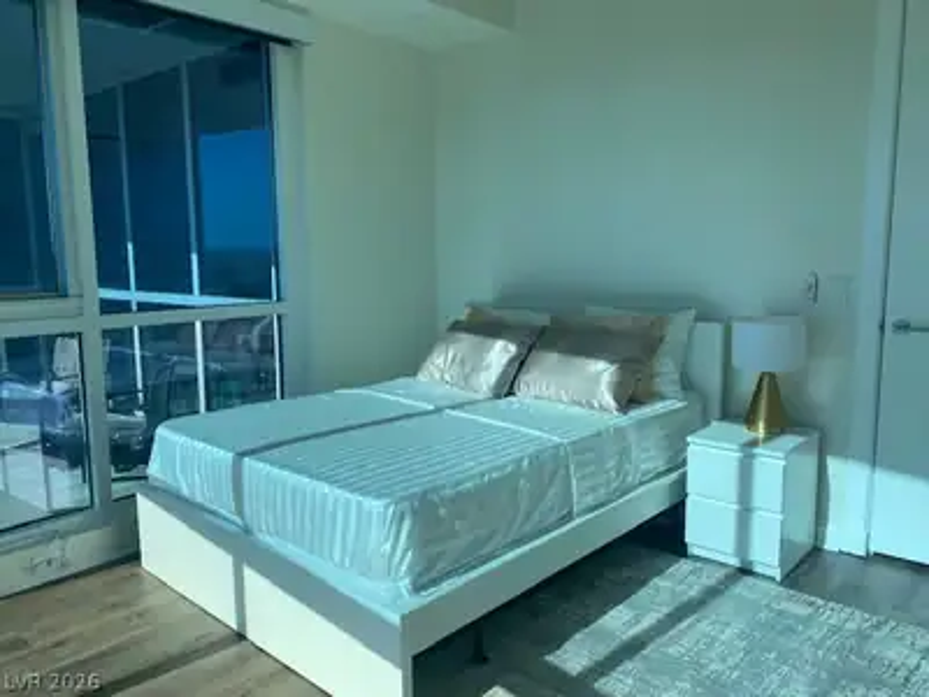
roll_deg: +0.3
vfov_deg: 53.1
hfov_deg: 67.3
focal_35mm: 26
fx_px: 698
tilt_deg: -7.5
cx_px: 464
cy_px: 348
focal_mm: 4.25
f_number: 1.8
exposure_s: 1/1585
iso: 32
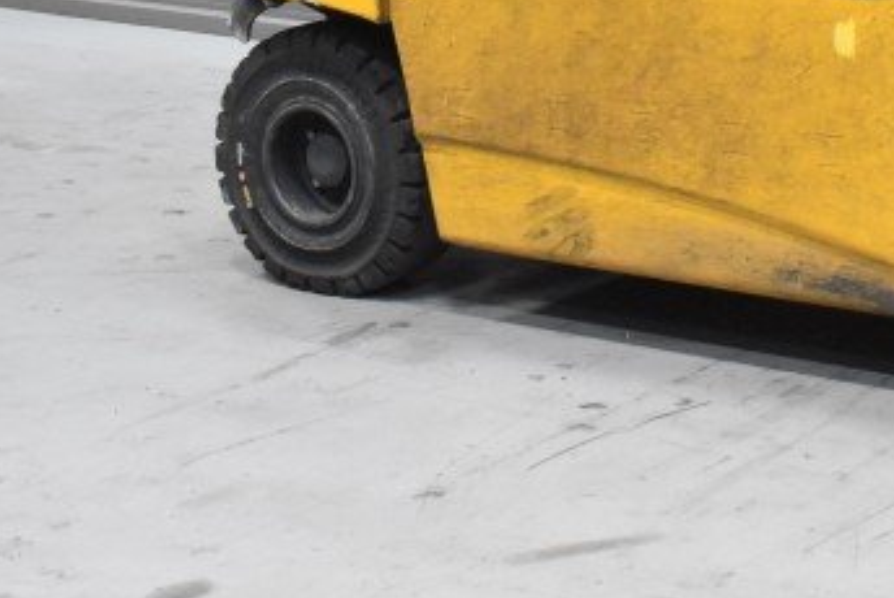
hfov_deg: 17.4
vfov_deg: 11.8
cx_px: 1185
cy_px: -390
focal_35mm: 110
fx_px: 2727
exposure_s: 1/25
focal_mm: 21
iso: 1600
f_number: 5.6
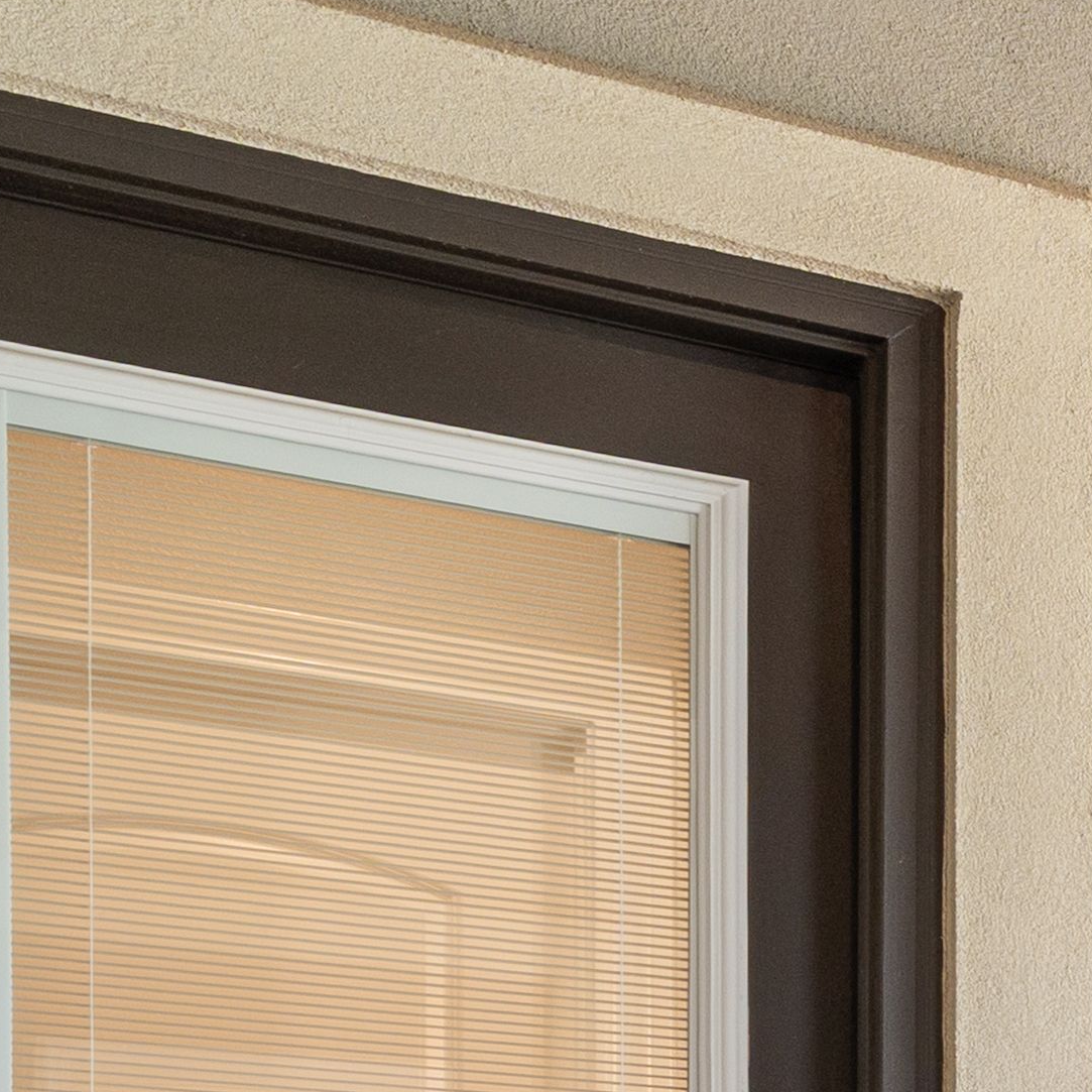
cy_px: 1657
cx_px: 3018
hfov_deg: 12.3
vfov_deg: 17.6
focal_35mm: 88
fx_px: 3141
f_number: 10
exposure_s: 1/1.67
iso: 250
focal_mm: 16
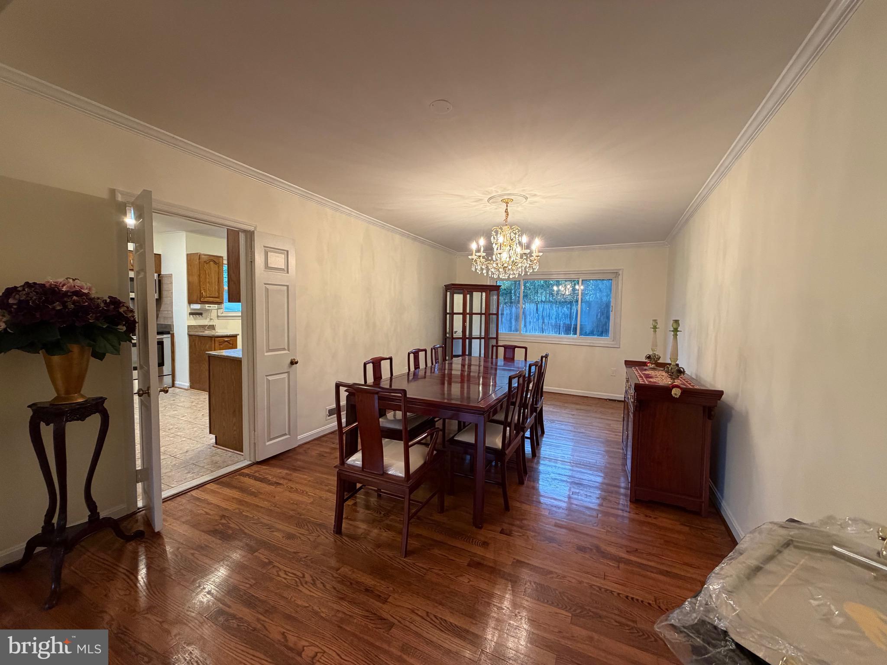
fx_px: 359
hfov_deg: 102.1
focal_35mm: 14
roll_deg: -1.1
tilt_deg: -3.3
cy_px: 332
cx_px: 444
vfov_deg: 85.7
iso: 250
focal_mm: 2.22
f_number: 2.2
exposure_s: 1/60
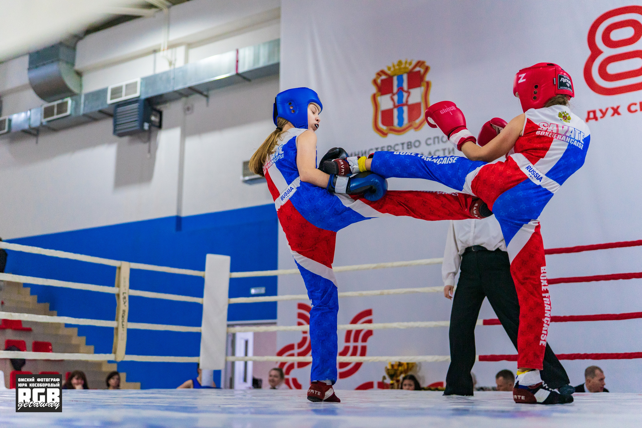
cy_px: 214
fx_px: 749
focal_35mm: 42
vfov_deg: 31.9
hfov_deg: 46.4
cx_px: 321
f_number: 2.2
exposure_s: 1/1250
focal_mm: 42
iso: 1600
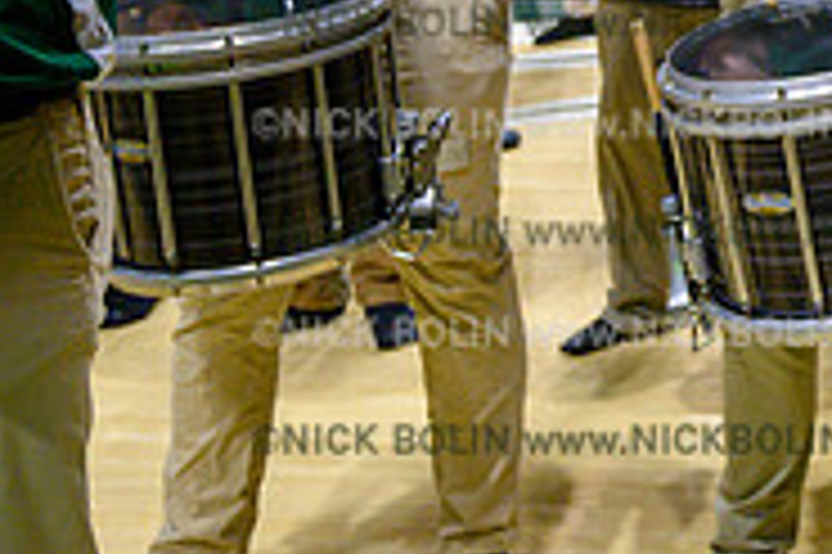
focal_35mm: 113
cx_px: 1300
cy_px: -291
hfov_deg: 16.3
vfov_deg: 11.6
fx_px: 2609
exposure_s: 1/500
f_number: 4.5
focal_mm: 36
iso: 3200
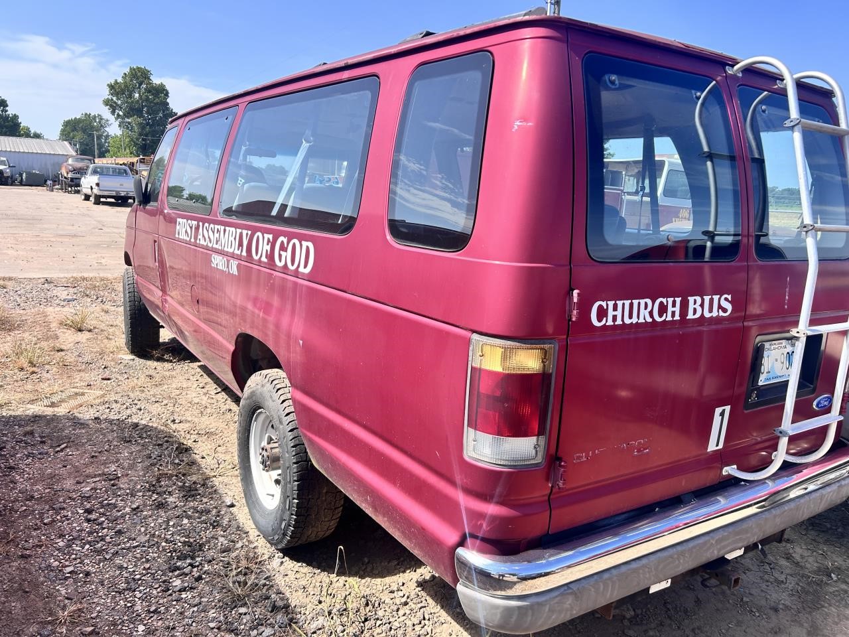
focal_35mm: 26
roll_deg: -3.5
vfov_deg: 53.1
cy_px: 318
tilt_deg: -9.8
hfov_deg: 67.3
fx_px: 638
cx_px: 424
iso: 50
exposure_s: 1/1597
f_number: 1.5
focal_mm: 5.7
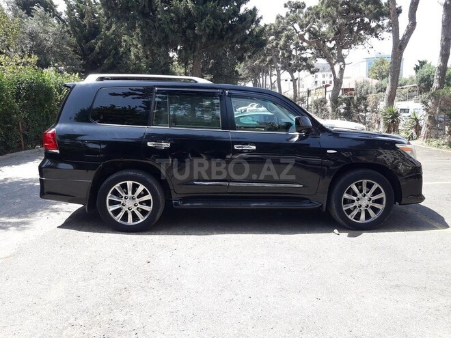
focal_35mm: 28
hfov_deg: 63.4
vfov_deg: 49.7
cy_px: 169
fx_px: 365
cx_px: 226
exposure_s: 1/331
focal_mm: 3.7
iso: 40
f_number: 1.9
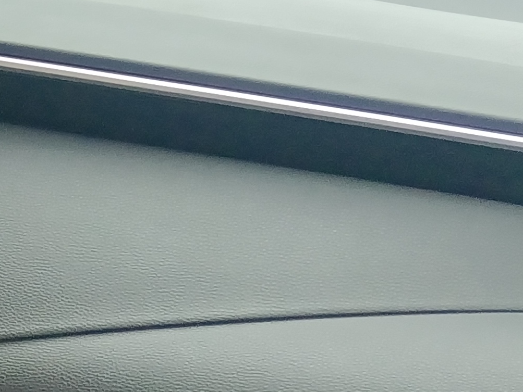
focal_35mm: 124
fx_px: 1874
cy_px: 669
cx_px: -406
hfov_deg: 14.1
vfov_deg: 11.3
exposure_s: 1/100
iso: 854
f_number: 1.9
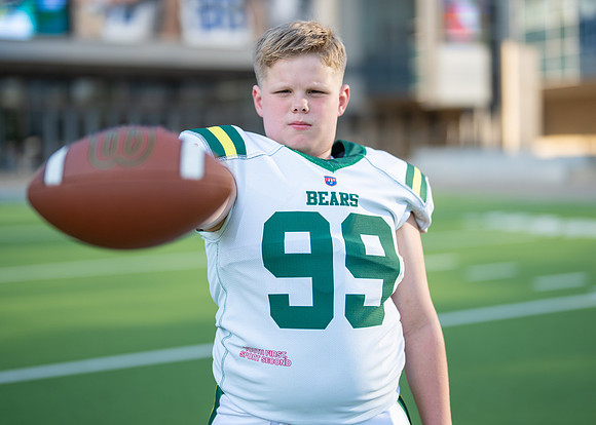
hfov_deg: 31.3
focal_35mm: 63
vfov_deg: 22.6
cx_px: 314
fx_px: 1063
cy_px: 191
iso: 100
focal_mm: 50
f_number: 1.2
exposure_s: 1/3200
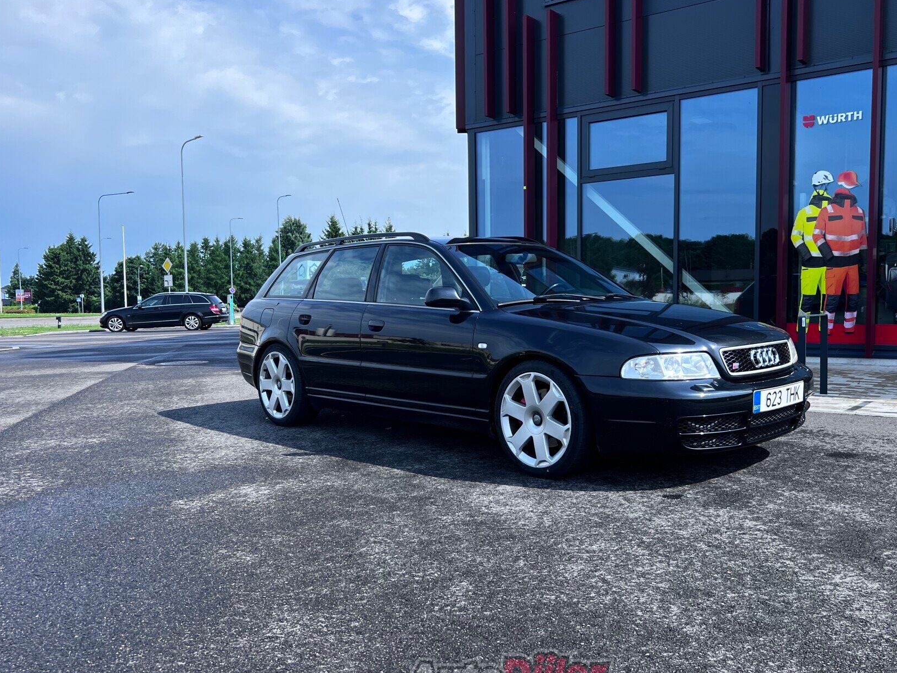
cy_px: 351
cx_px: 505
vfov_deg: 45.4
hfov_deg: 58.2
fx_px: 803
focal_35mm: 31
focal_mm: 5.7
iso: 50
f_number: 1.5
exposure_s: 1/1838
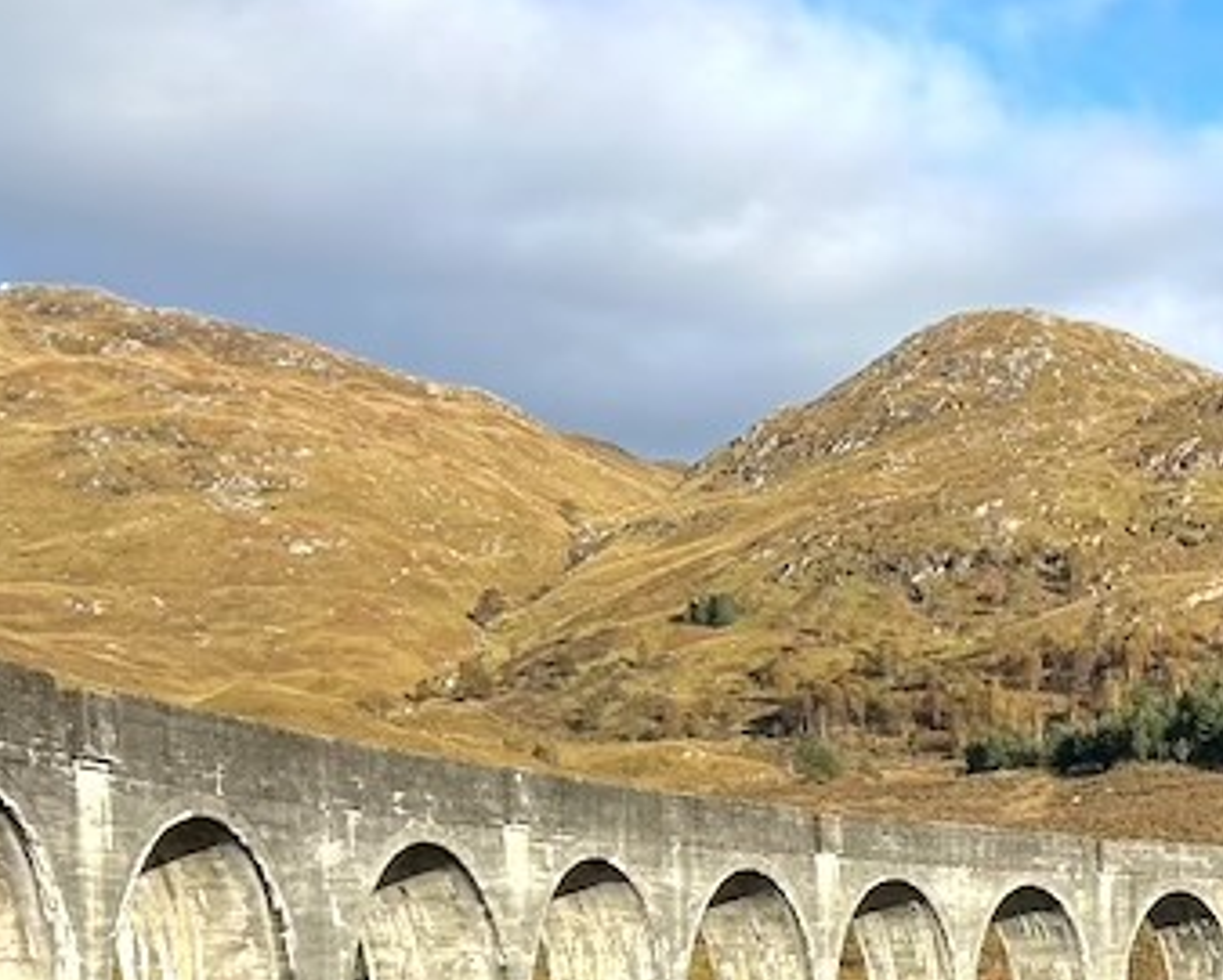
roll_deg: +1.2
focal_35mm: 81
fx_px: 2934
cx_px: 1762
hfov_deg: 20.6
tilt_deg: +0.8
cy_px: 929
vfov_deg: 18.6
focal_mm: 5.7
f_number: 1.5
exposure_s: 1/2252
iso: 50
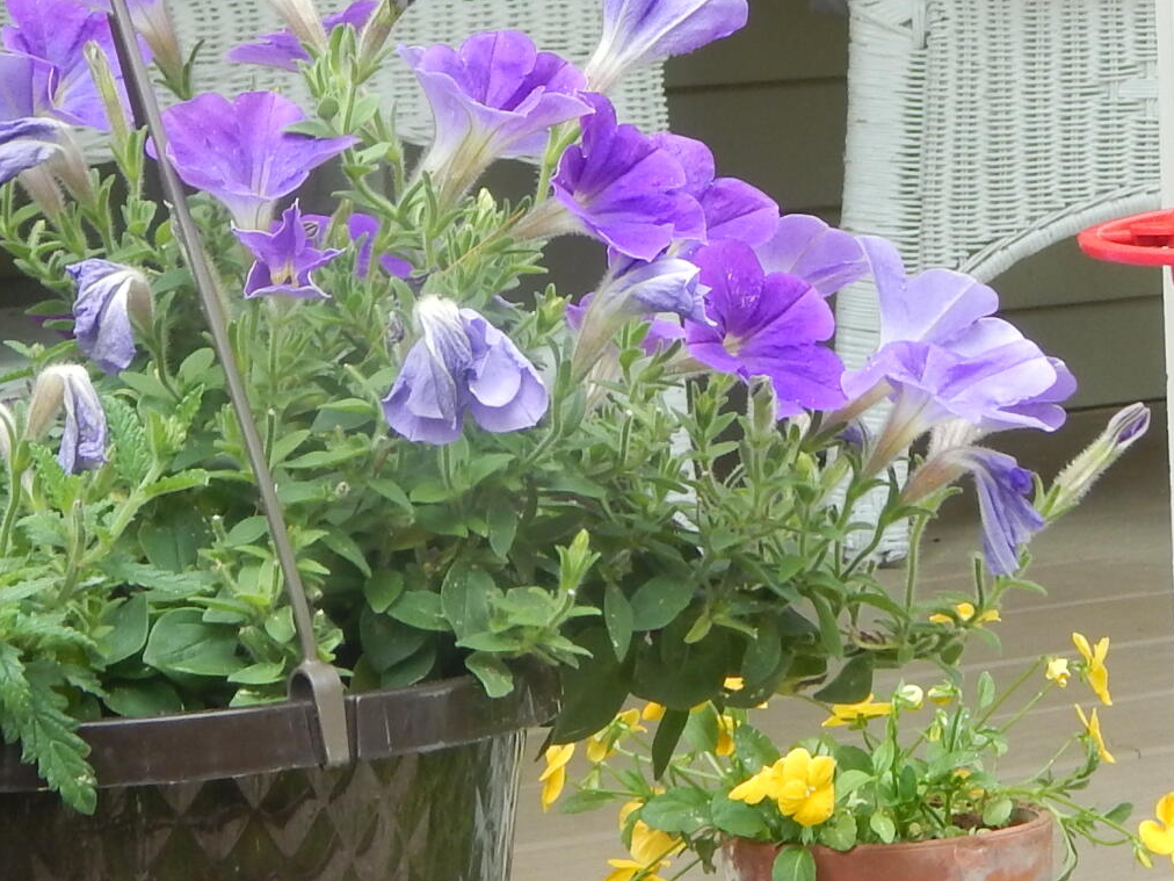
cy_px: 168
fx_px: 5528
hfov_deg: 12.1
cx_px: 458
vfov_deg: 9.1
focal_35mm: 163
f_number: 3.8
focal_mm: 9.7
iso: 125
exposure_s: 1/125
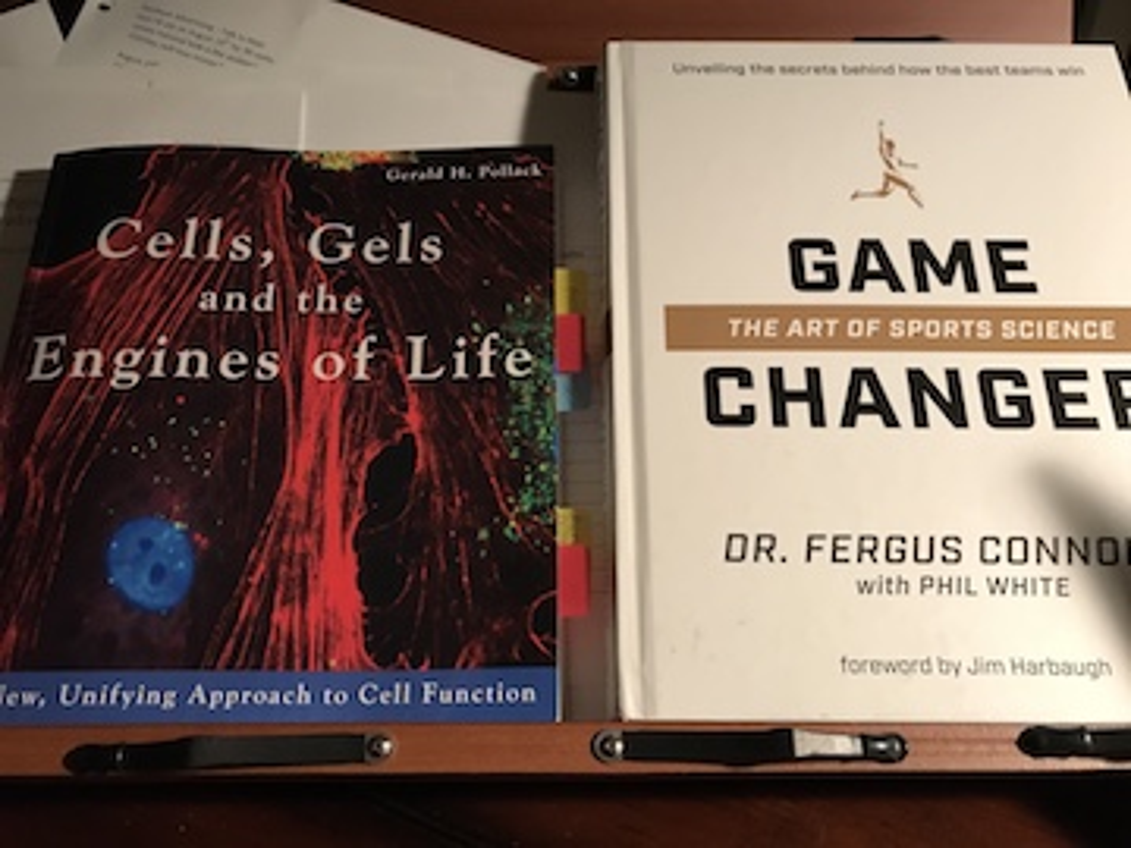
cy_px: 424
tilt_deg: -31.9
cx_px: 566
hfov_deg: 63.4
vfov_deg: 49.7
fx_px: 915
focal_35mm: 28
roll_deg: -1.1
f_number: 1.8
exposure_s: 1/15
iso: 64
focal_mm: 3.99
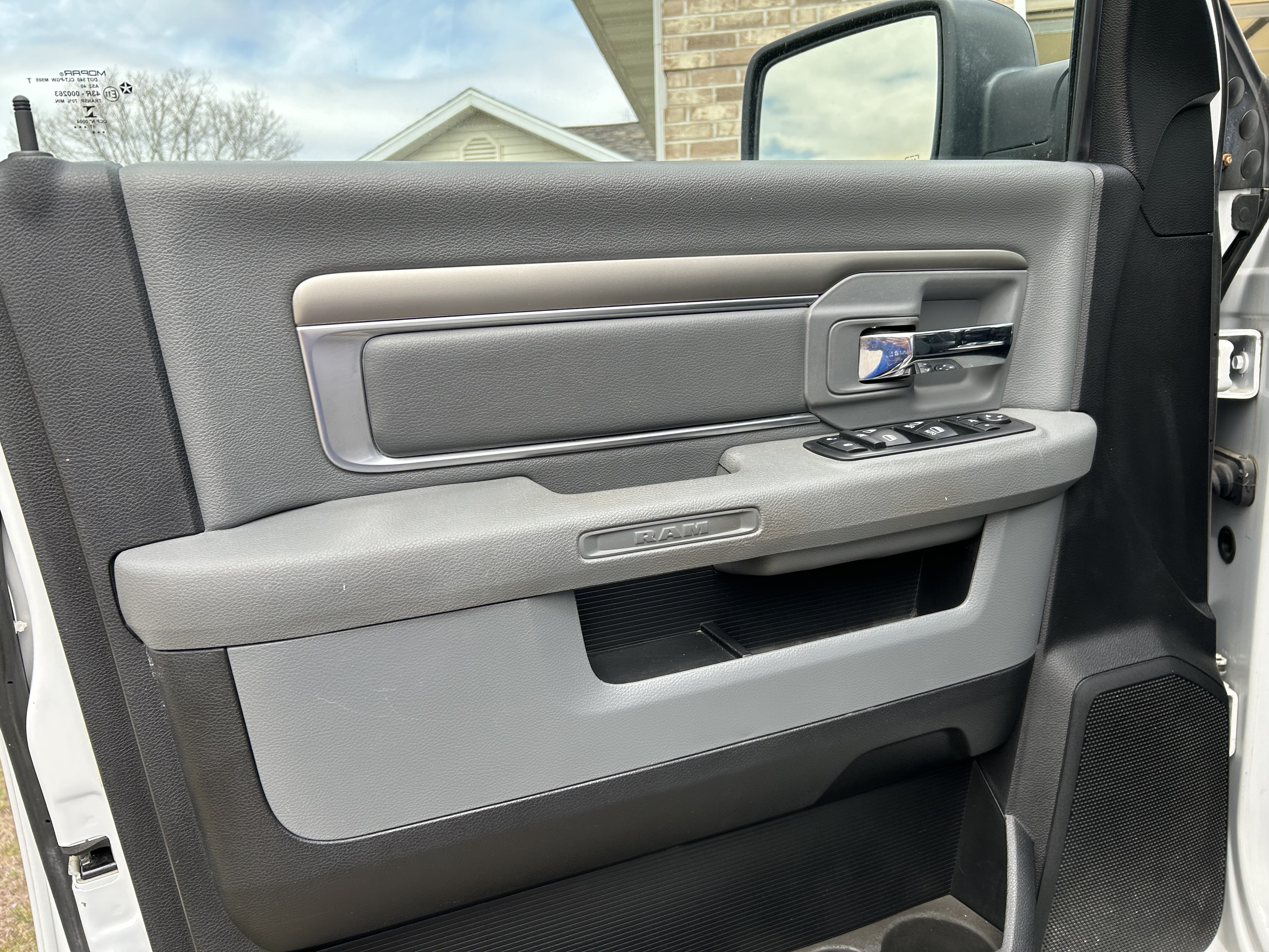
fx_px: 953
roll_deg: +0.8
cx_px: 634
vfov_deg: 53.1
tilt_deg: -1.2
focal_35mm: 26
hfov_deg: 67.3
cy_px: 476
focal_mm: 5.7
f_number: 1.5
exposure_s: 1/738
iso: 50
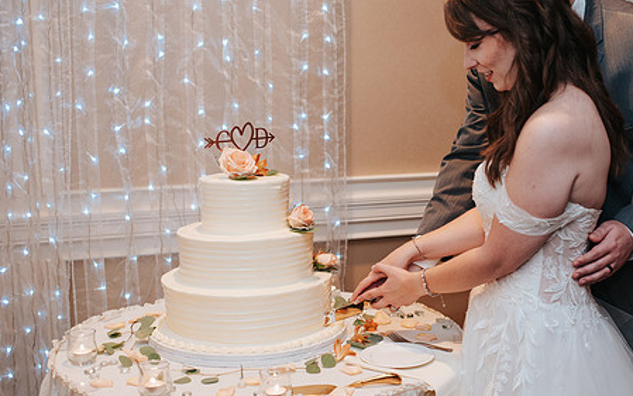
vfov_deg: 26.3
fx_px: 846
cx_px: 400
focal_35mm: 49
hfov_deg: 40.7
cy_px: 226
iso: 800
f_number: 2.8
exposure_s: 1/160
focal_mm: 35
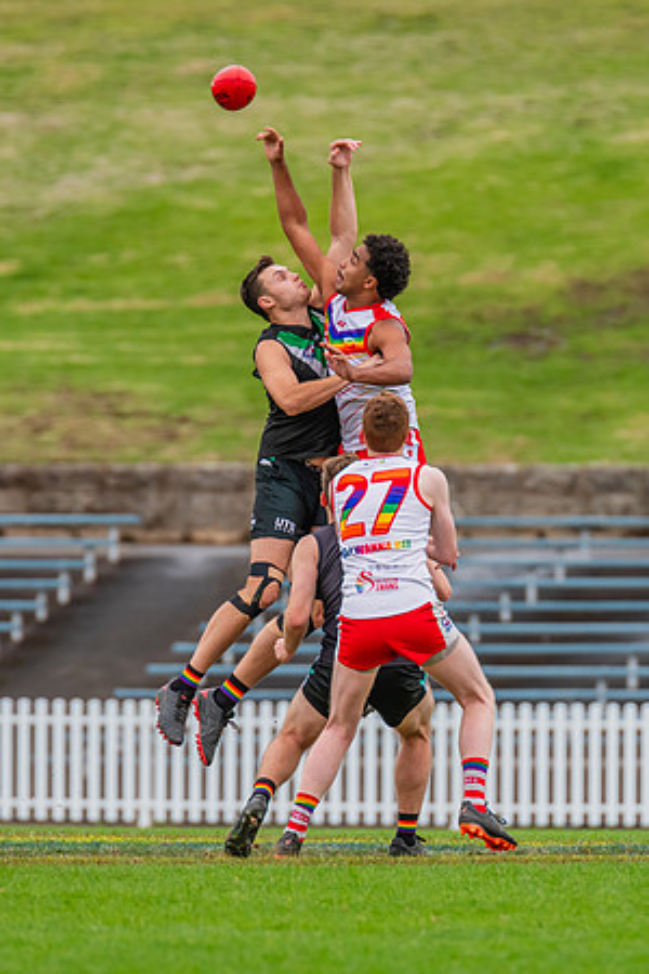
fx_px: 18885
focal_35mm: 698
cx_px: 420
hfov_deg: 2.0
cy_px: 444
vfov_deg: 3.0
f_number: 5
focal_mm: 420
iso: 800
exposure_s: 1/1000
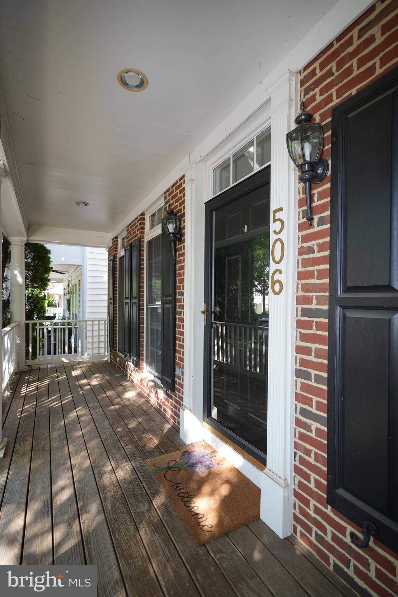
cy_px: 298
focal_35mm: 17
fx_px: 282
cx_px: 199
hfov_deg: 70.4
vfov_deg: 93.3
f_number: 2.8
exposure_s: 1/60
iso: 100
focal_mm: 17
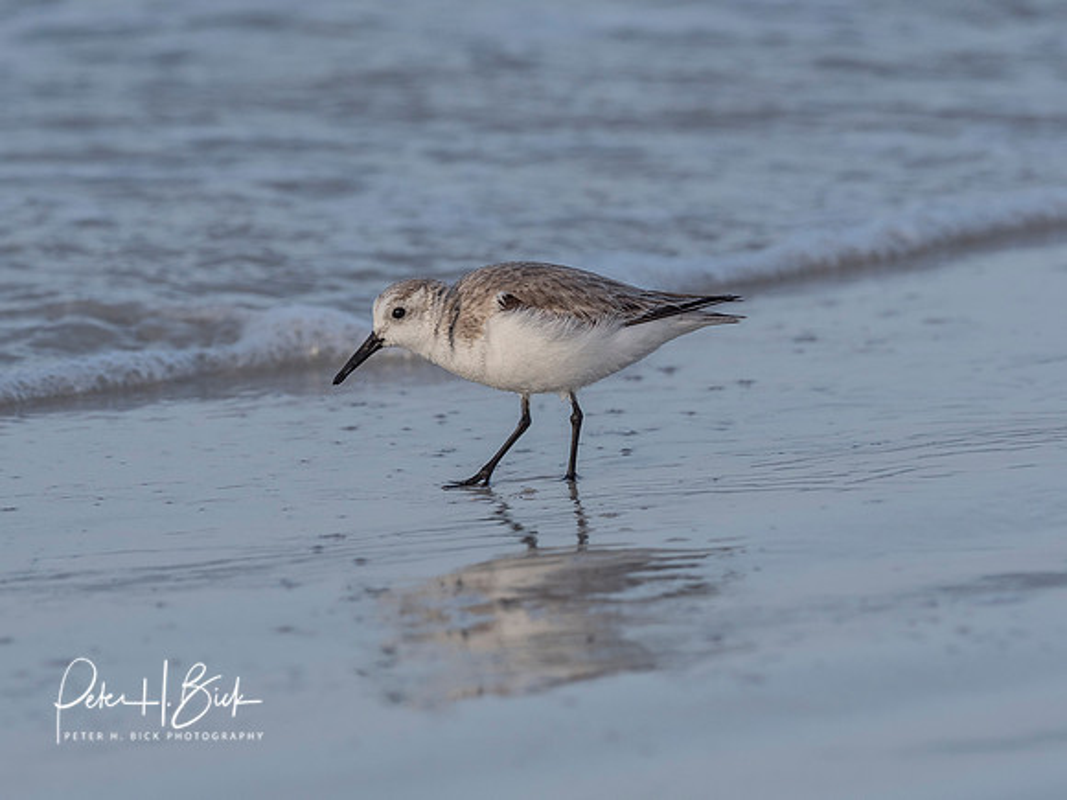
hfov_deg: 3.3
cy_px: 400
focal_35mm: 601
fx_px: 18525
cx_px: 534
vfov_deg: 2.5
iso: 250
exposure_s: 1/800
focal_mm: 300
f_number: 5.6
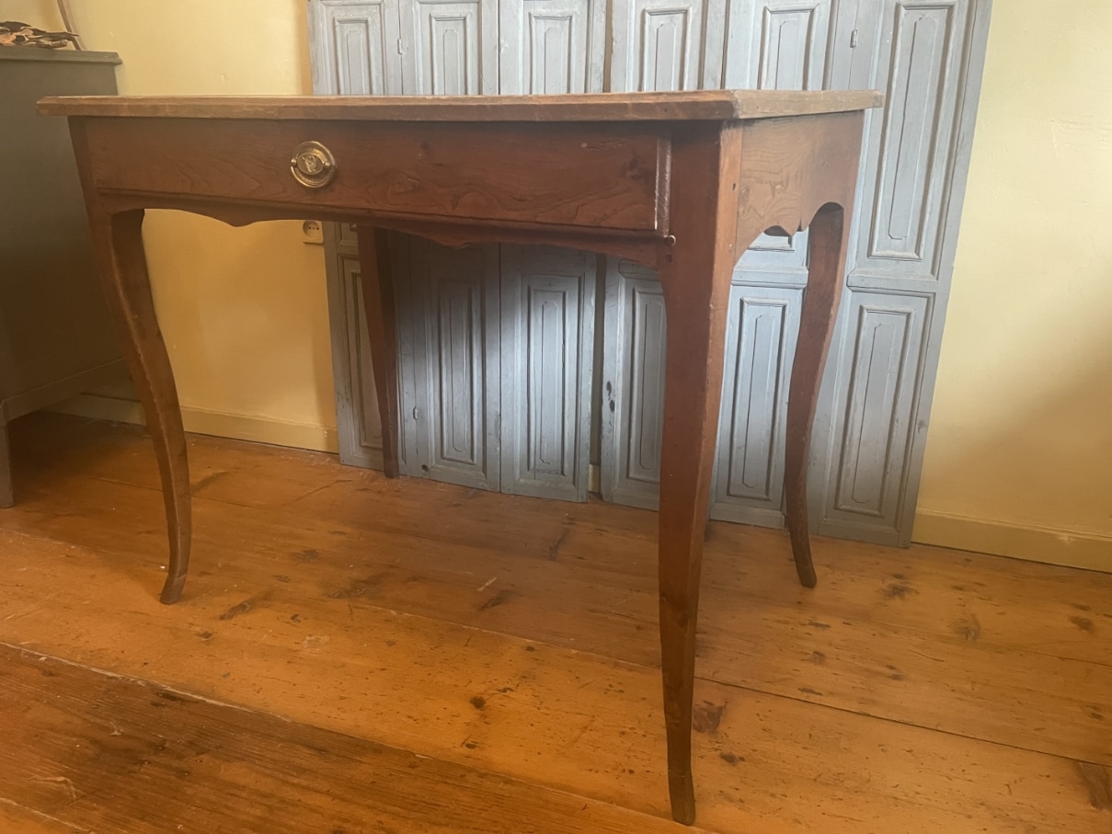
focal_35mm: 26
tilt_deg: -20.3
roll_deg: +0.0
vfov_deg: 53.1
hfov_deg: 67.3
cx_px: 556
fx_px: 835
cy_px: 417
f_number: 1.6
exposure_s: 1/33
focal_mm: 4.2
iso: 500
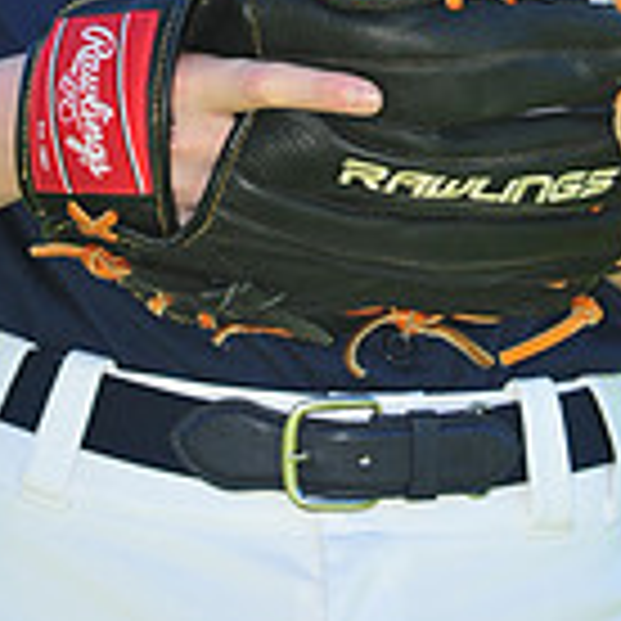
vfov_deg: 2.4
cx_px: 351
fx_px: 14512
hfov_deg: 2.5
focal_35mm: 715
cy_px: -346
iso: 320
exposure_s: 1/640
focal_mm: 200
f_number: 5
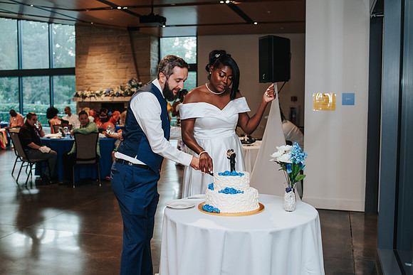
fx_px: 458
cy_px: 138
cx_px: 192
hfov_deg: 48.5
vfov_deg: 33.5
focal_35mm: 40
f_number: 2.8
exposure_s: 1/160
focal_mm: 35
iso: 560
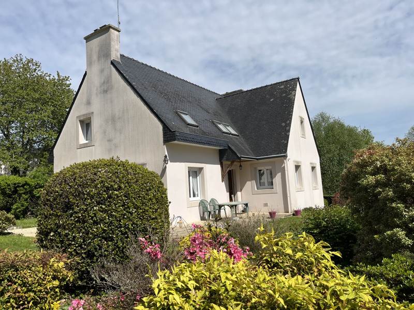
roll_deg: +3.6
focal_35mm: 26
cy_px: 155
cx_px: 207
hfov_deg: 67.3
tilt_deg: +6.1
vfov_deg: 53.1
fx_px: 311
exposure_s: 1/5319
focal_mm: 5.1
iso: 50
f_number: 1.6
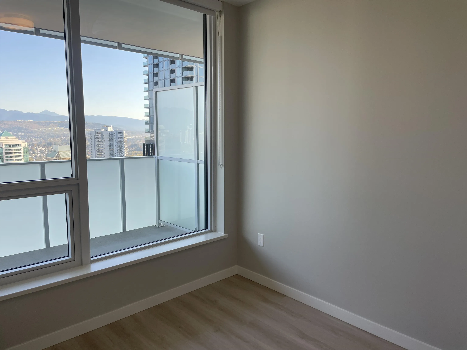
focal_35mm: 26
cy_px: 175
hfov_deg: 67.3
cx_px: 234
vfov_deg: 53.1
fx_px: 351
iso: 32
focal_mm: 4.2
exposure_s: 1/241
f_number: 1.6
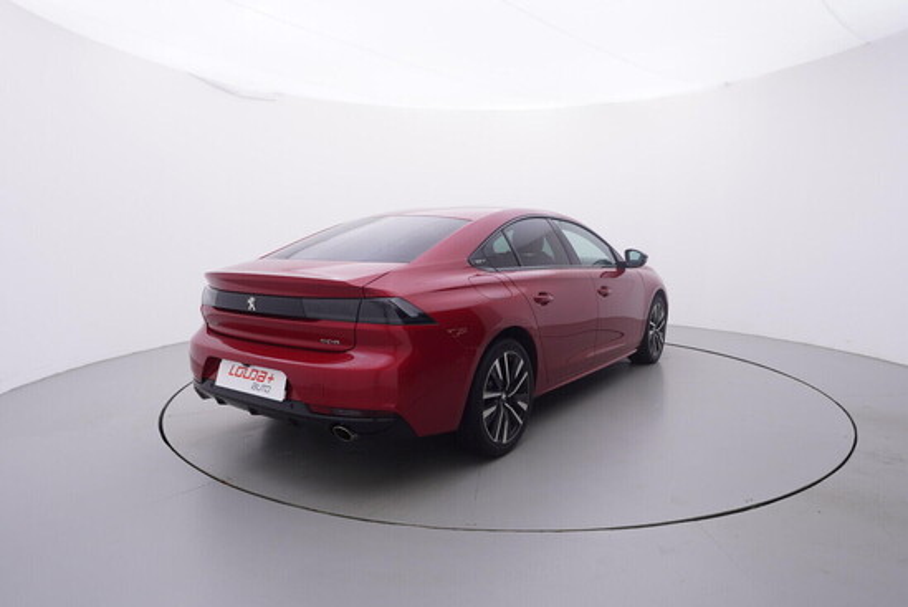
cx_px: 454
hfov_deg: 77.3
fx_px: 568
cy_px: 304
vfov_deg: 56.2
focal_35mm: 22
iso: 200
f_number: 5
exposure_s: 1/80
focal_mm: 15
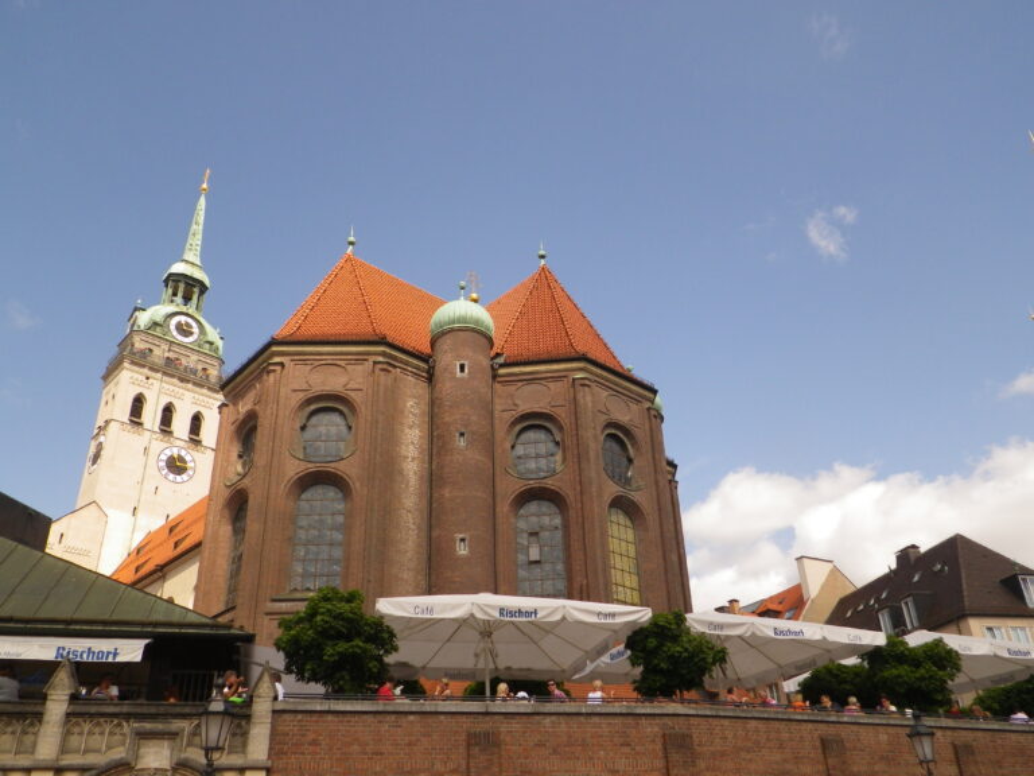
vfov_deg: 49.7
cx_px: 517
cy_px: 388
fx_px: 836
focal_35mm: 28
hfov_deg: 63.4
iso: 80
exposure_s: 1/500
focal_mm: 5
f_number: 4.2
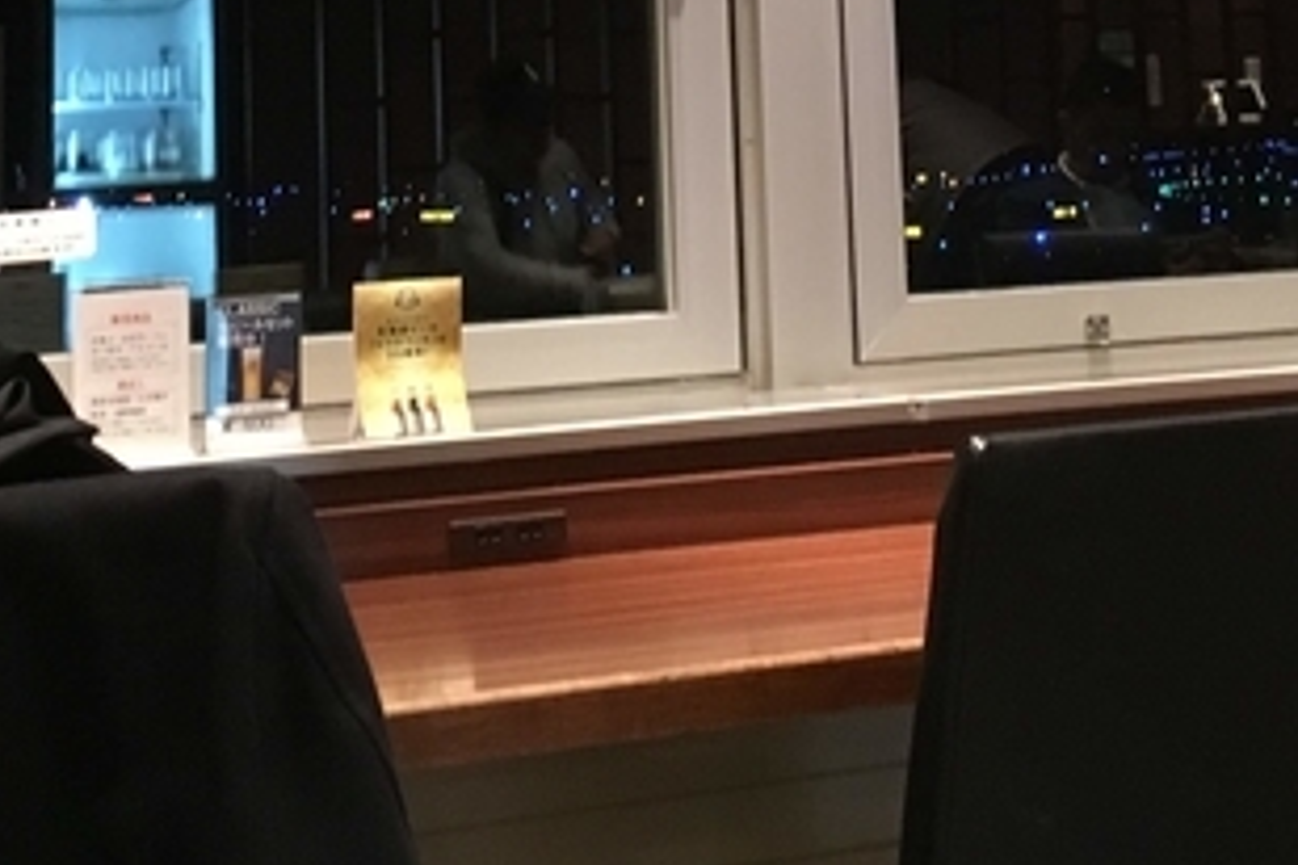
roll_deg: +3.2
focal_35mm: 78
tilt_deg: +10.4
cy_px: -361
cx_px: 693
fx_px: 2812
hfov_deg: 26.0
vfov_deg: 16.2
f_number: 2.2
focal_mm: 4.15
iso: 250
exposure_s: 1/15
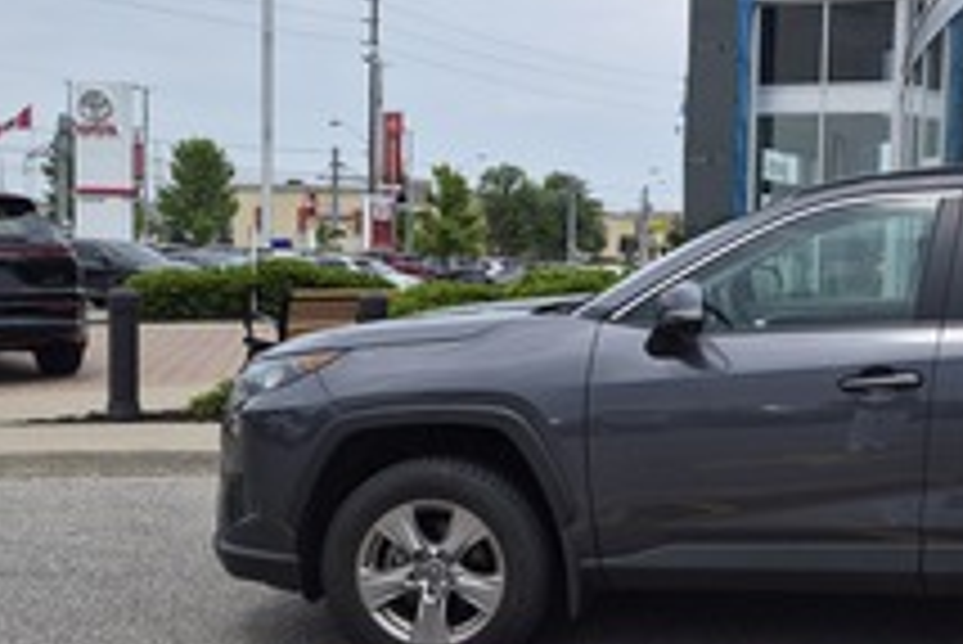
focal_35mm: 47
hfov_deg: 39.5
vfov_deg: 28.6
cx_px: 828
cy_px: 381
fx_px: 1258
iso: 80
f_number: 1.8
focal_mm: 5.4
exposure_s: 1/5744
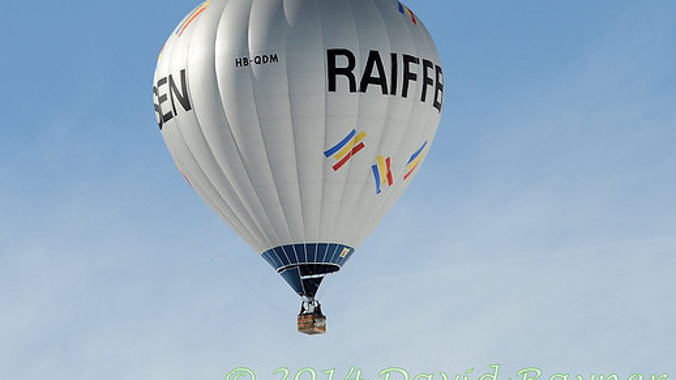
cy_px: 153
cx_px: 303
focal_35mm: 704
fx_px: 12615
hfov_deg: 3.1
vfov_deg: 1.7
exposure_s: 1/500
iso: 200
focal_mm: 400
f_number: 11
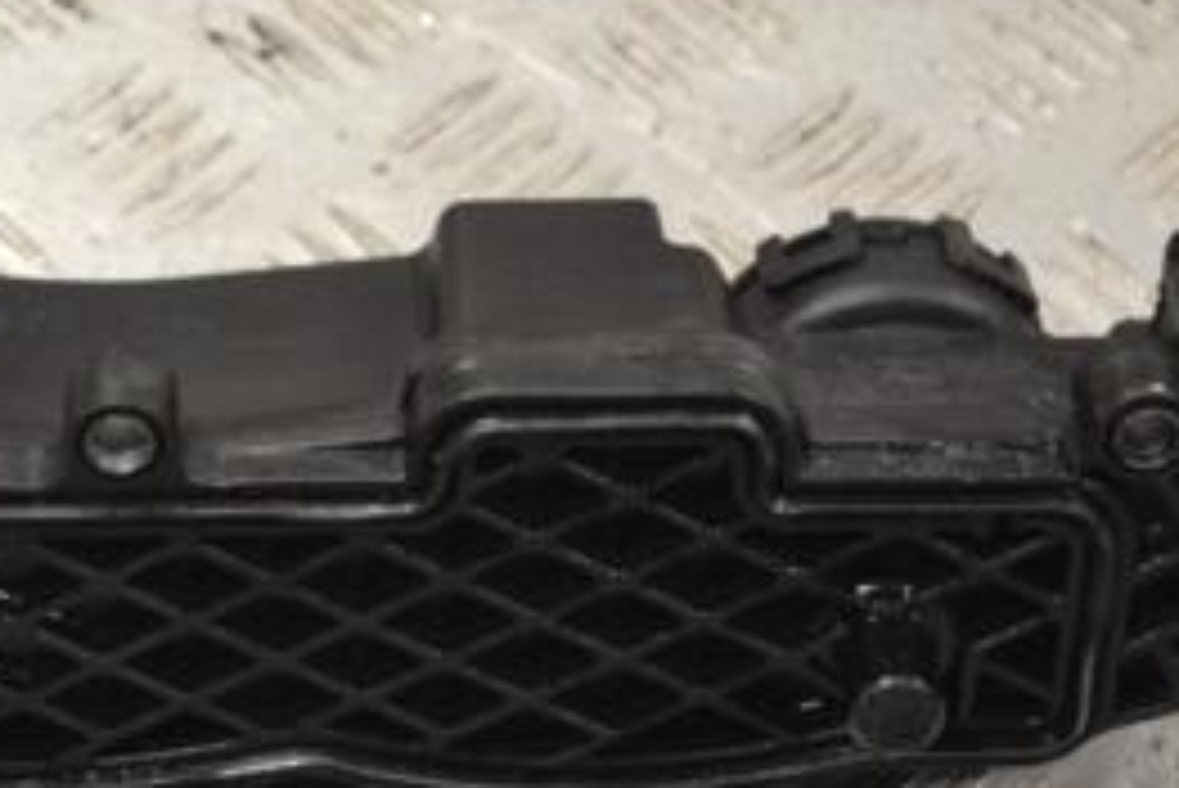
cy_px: 333
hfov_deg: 16.9
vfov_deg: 11.4
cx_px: 207
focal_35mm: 120
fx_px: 3937
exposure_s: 1/80
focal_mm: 35
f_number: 5
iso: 400
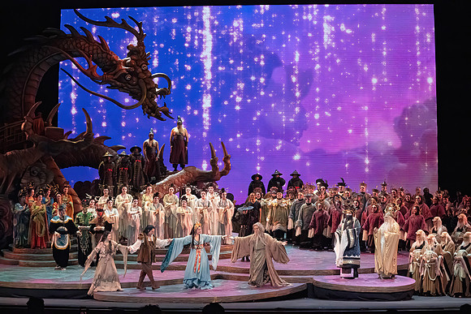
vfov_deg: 19.5
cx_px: 236
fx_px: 916
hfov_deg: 28.8
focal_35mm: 70
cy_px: 157
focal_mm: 70
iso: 20000
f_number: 10
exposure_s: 1/1000
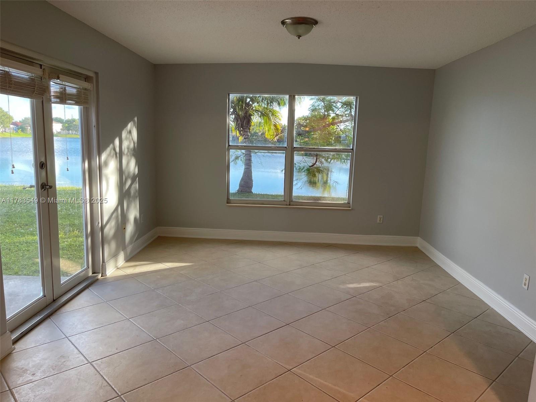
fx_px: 403
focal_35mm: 26
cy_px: 201
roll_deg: -1.9
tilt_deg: -10.5
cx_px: 268
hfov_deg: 67.3
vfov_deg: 53.1
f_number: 1.6
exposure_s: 1/120
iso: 125
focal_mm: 5.1
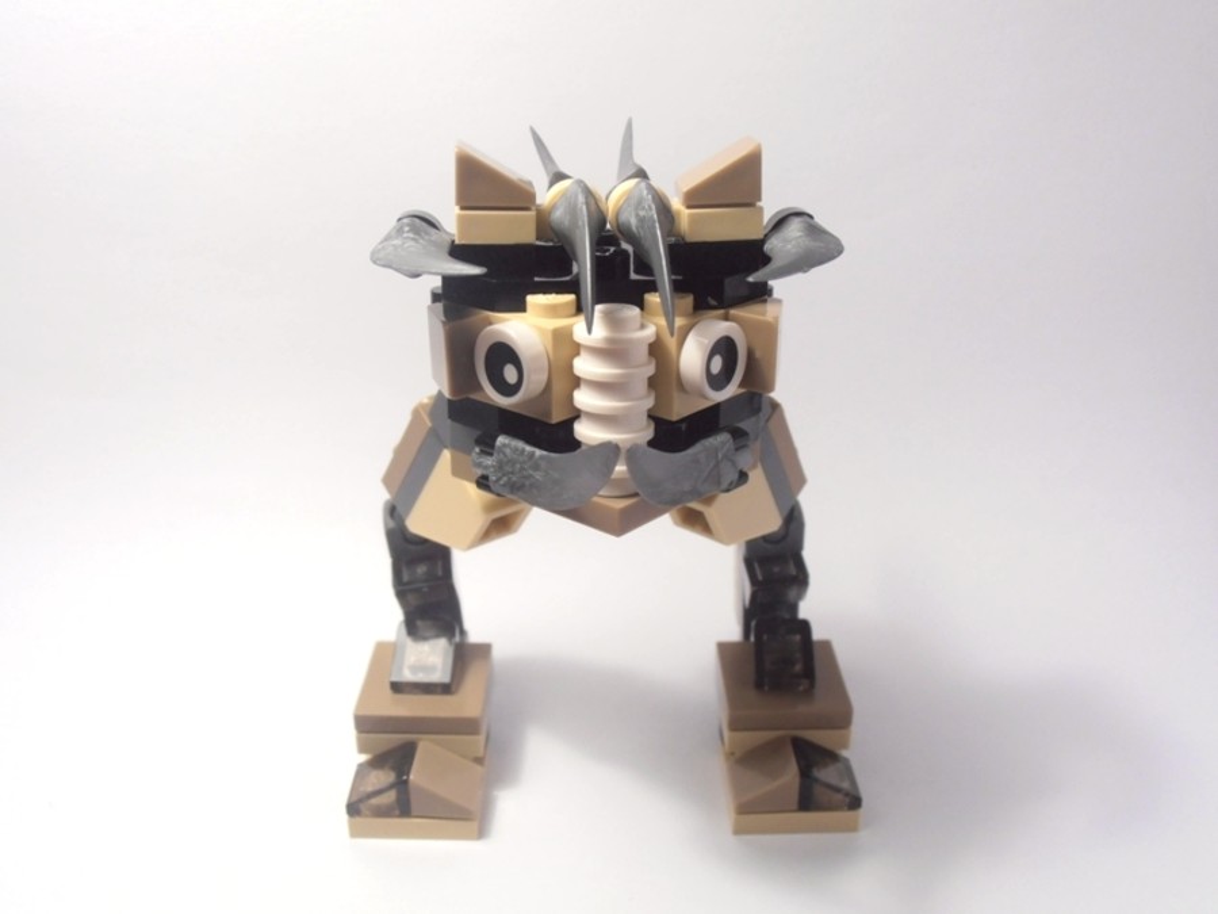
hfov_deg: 50.1
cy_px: 457
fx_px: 1302
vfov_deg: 38.7
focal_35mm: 37
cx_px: 609
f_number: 3.9
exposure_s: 1/50
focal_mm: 6.61
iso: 80
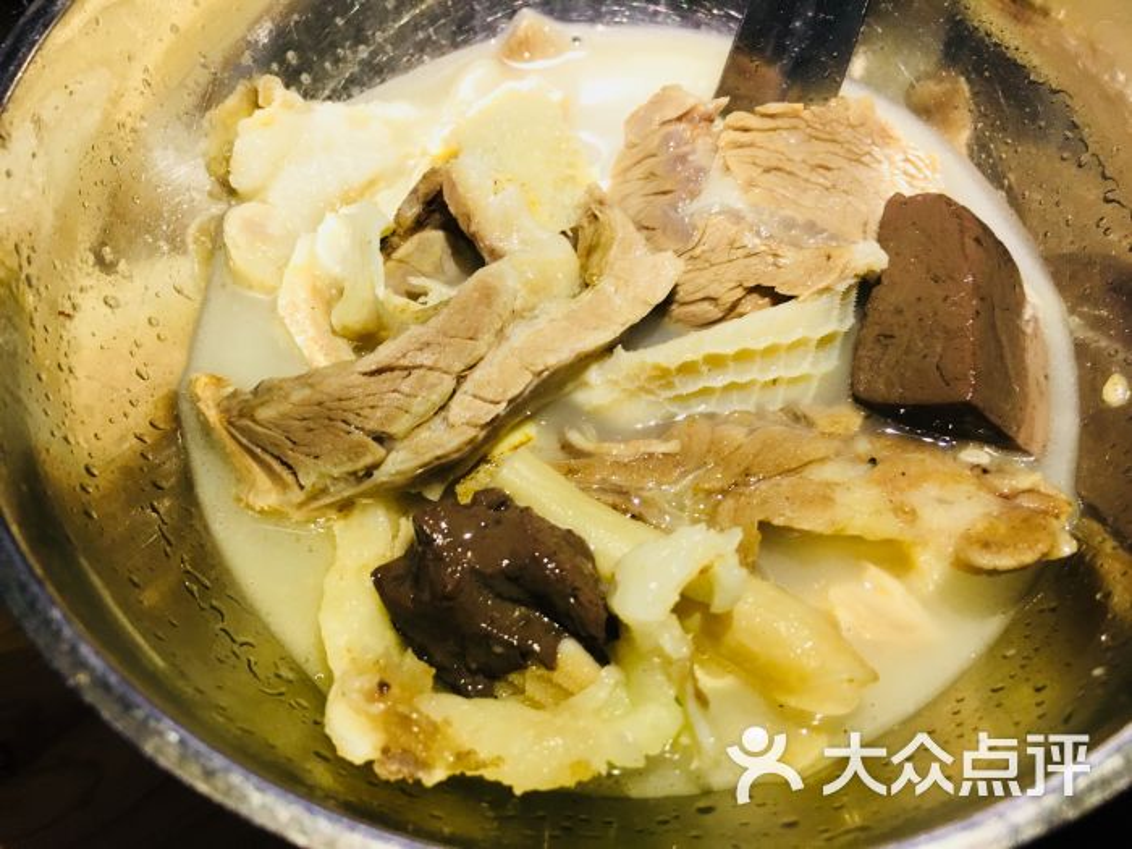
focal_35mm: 29
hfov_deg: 61.7
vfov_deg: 48.2
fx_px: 948
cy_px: 424
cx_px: 566
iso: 125
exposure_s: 1/33
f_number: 2.2
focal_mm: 4.15
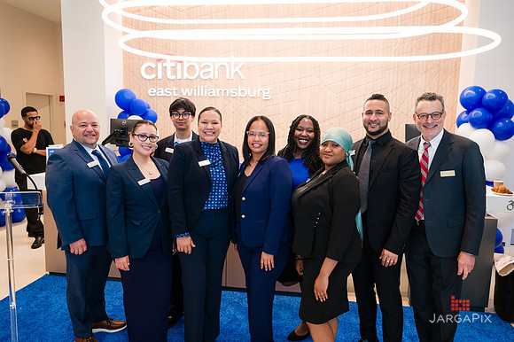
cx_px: 257
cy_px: 171
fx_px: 386
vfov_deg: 47.8
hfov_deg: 67.3
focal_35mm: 27
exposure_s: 1/200
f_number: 4
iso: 1000
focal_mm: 26.5
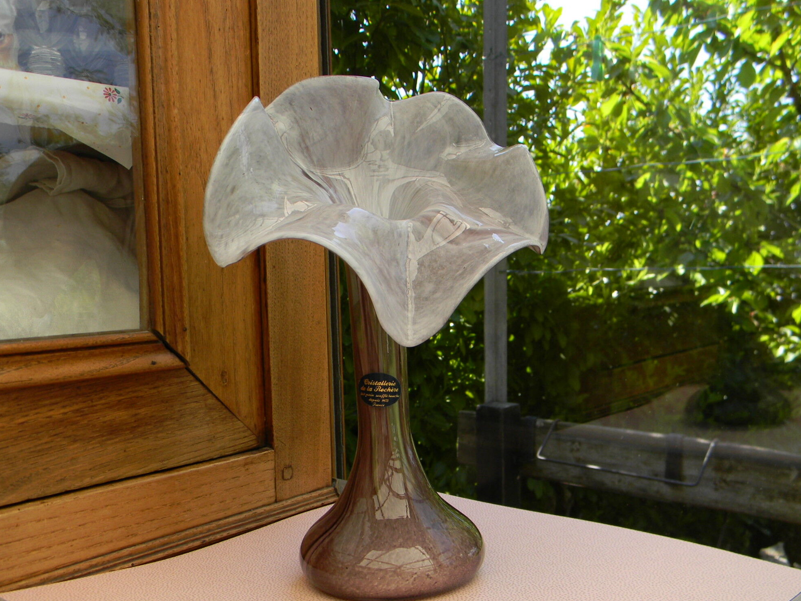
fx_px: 671
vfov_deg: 48.2
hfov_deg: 61.6
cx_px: 391
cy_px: 307
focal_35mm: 29
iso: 80
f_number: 3.5
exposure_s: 1/216
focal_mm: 5
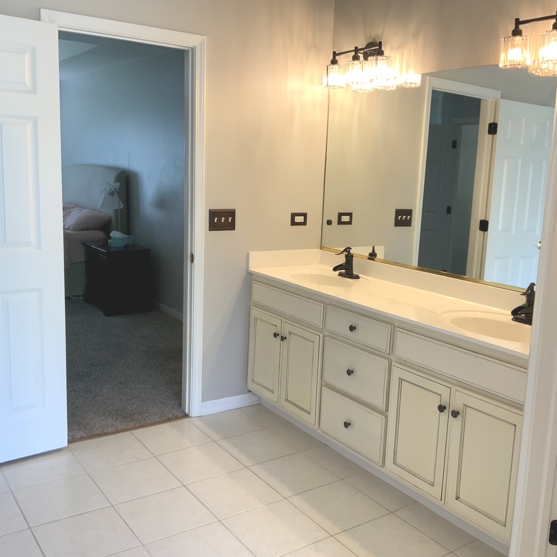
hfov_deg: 47.2
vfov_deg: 47.2
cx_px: 296
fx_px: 637
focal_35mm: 35
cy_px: 273
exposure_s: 1/60
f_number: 1.8
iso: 64
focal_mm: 3
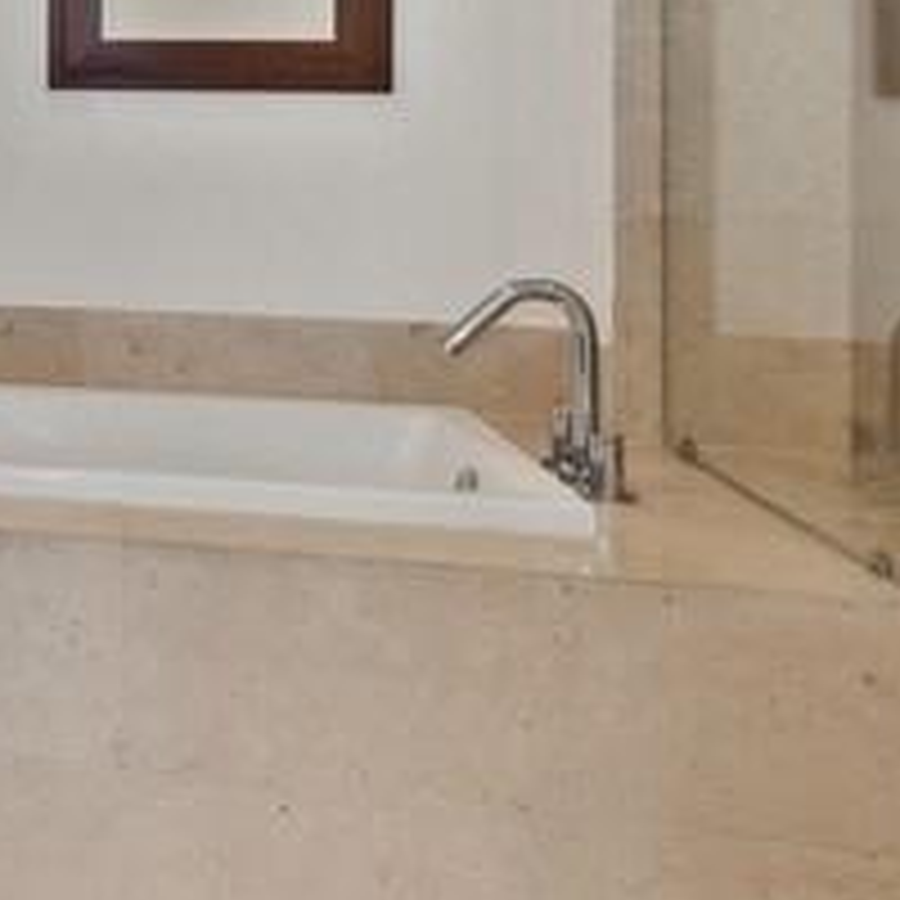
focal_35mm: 65
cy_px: 32
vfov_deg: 25.4
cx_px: -700
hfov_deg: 19.8
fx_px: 1912
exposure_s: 1/13
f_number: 8
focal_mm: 17
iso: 200
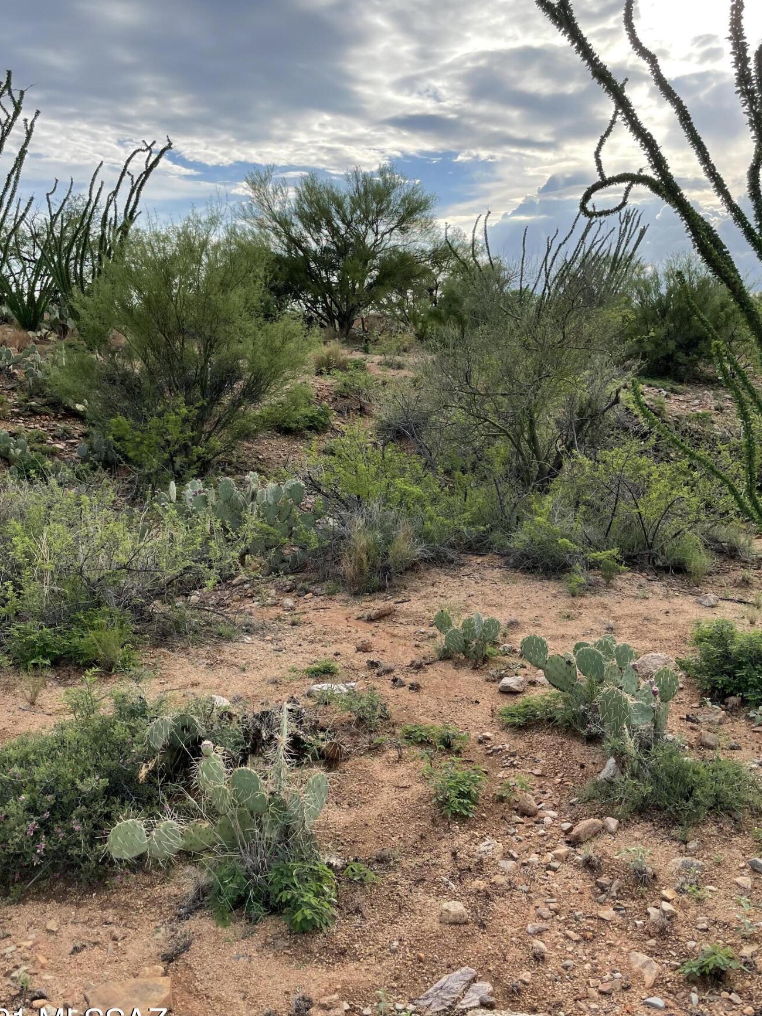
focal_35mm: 30
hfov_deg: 46.8
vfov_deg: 59.9
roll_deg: +0.6
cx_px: 368
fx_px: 880
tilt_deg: -9.1
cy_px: 488
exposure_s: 1/2304
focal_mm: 4.2
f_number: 1.6
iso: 32
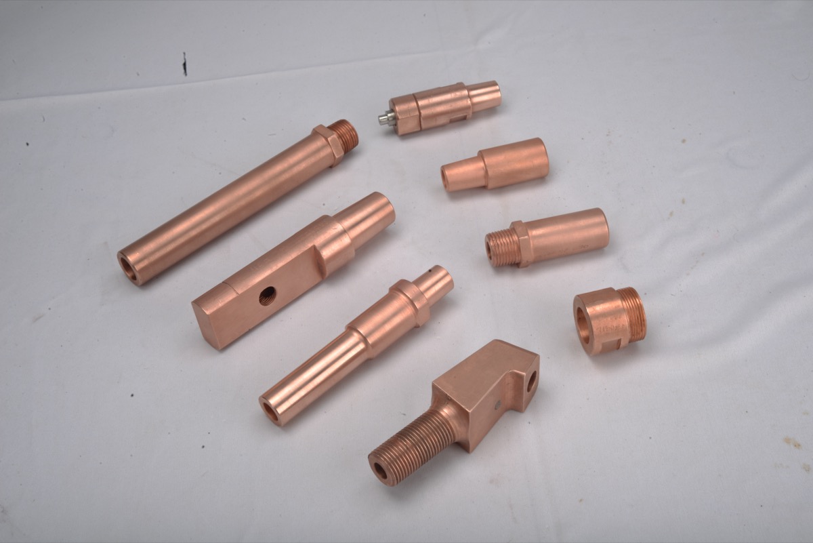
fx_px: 1130
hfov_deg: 39.6
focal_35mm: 50
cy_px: 272
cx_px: 406
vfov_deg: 27.0
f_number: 22
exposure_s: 1/250
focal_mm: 50
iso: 50
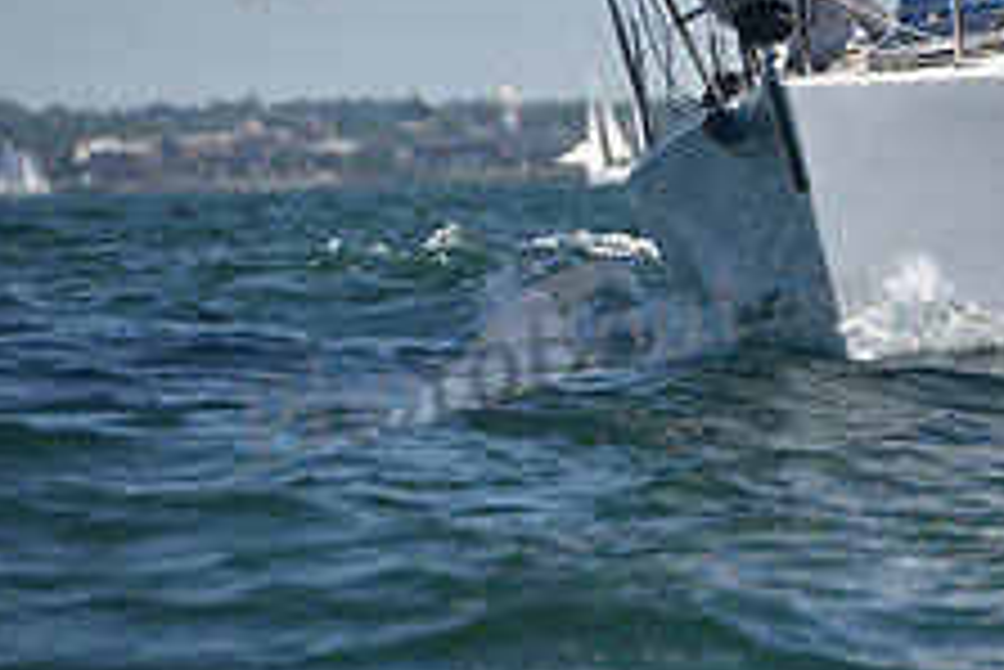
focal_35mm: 521
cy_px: 56
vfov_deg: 2.6
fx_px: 14539
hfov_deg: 3.9
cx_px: 1108
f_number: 4.5
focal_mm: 200
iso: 200
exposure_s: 1/1000
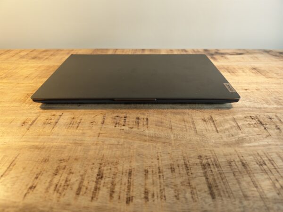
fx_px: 188
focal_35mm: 23
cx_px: 142
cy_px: 106
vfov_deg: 58.9
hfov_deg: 73.9
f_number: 1.6
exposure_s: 1/50
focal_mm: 6.55
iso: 80
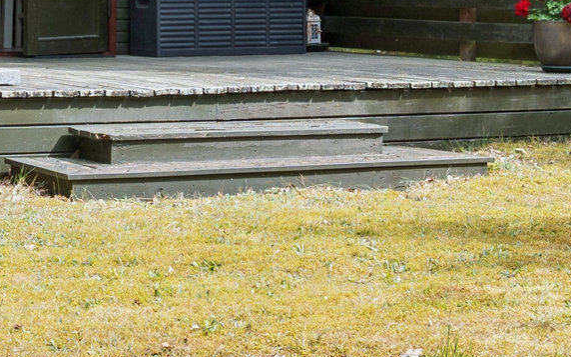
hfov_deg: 16.9
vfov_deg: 10.5
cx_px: 166
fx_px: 1913
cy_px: -23
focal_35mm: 123
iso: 200
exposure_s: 1/250
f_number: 8
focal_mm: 23
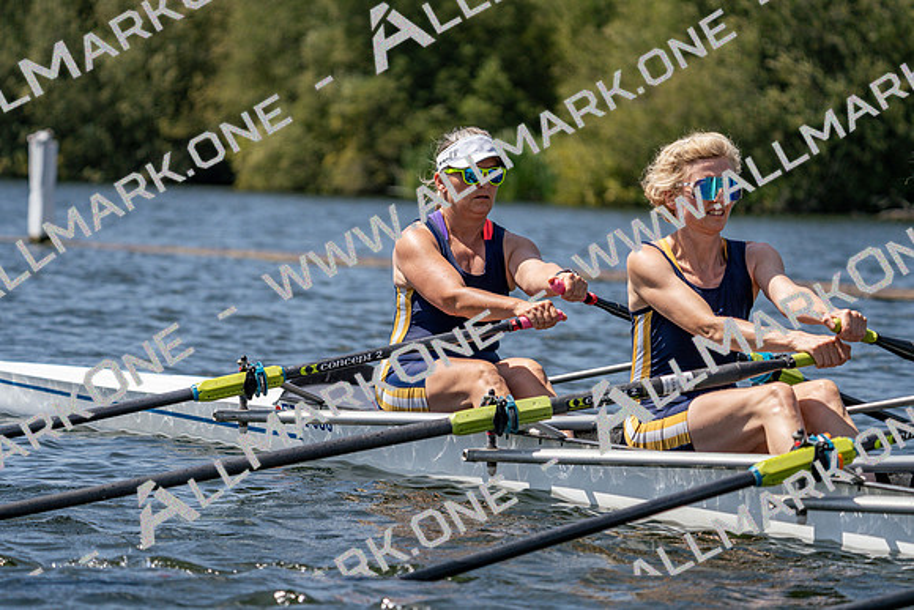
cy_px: 305
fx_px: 5079
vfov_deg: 6.9
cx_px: 457
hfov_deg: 10.3
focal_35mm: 200
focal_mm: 200
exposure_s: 1/2000
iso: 200
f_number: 5.6
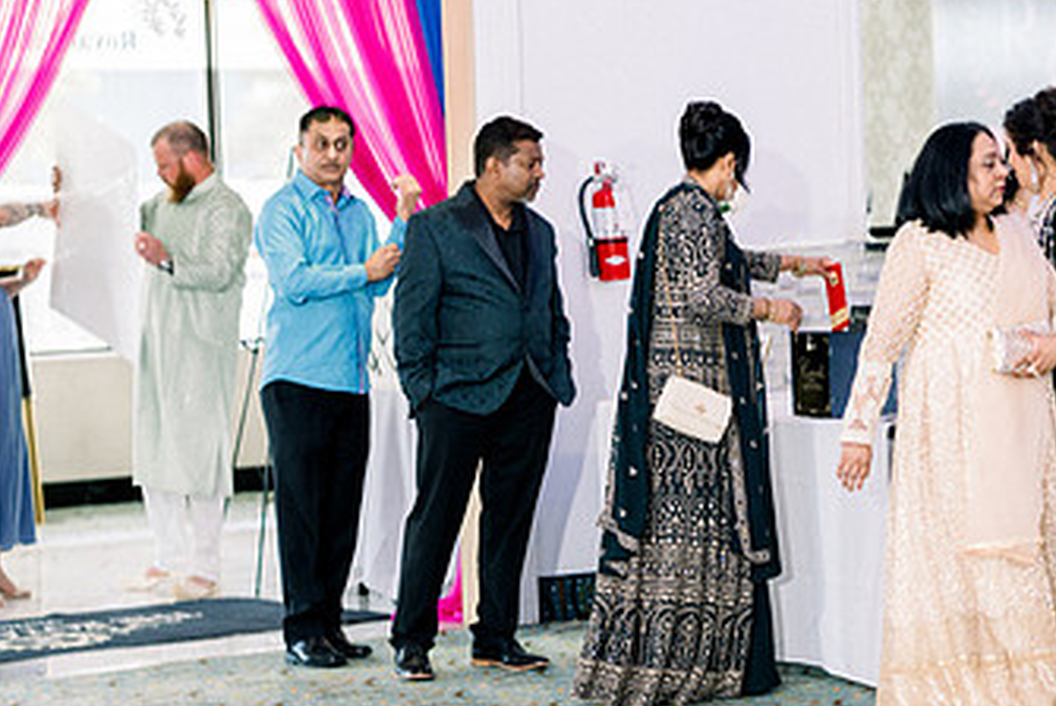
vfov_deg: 9.3
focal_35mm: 147
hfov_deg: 13.9
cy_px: 541
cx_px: 835
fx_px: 4316
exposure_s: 1/160
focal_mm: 85
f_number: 2.2
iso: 1250
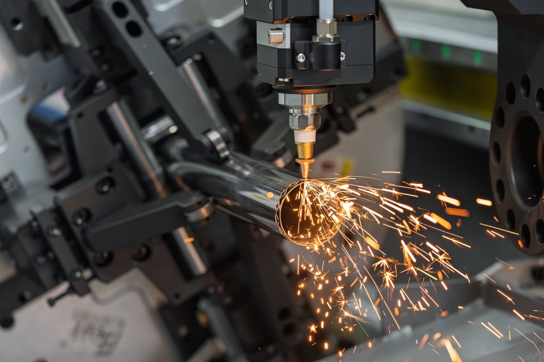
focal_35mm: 161
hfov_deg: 12.8
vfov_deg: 8.5
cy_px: 181
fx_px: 2432
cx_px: 272
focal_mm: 161
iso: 3200
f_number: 4
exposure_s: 1/400
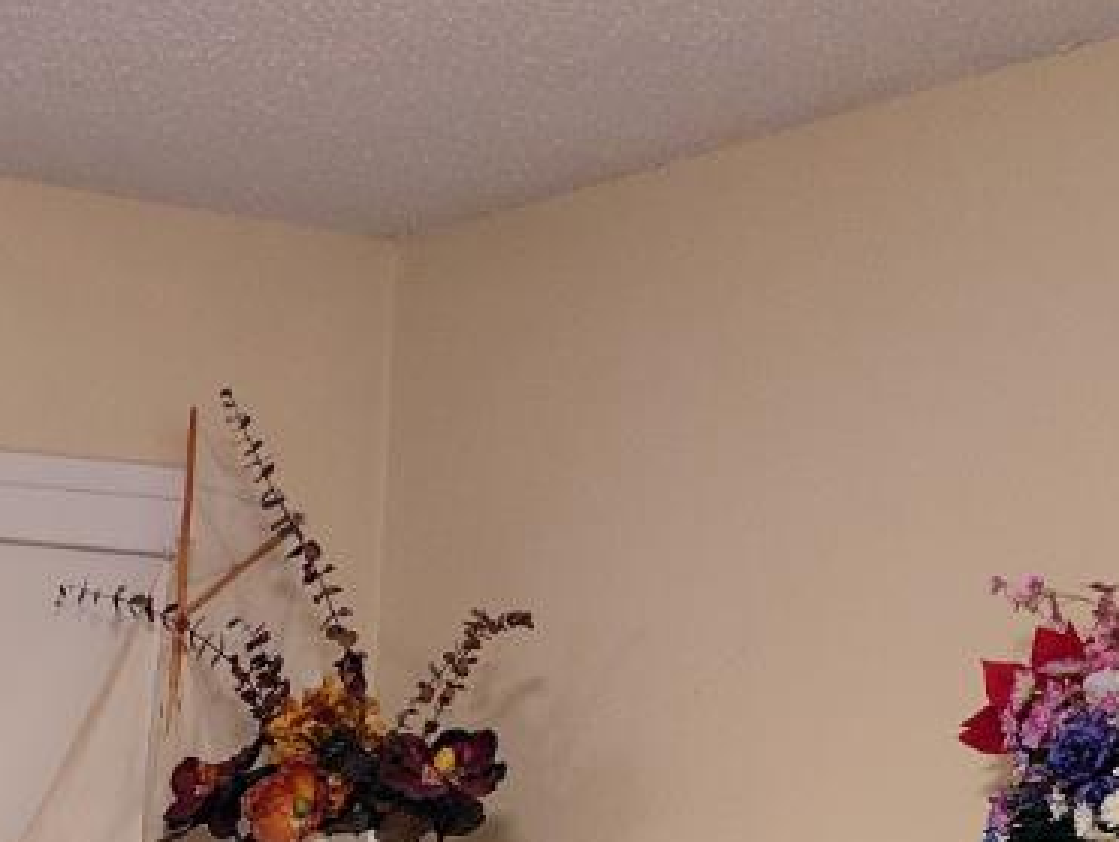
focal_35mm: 97
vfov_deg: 14.4
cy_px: 1215
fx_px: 3139
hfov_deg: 19.5
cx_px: -60
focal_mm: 5.56
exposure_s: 1/40
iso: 1409
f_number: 1.8
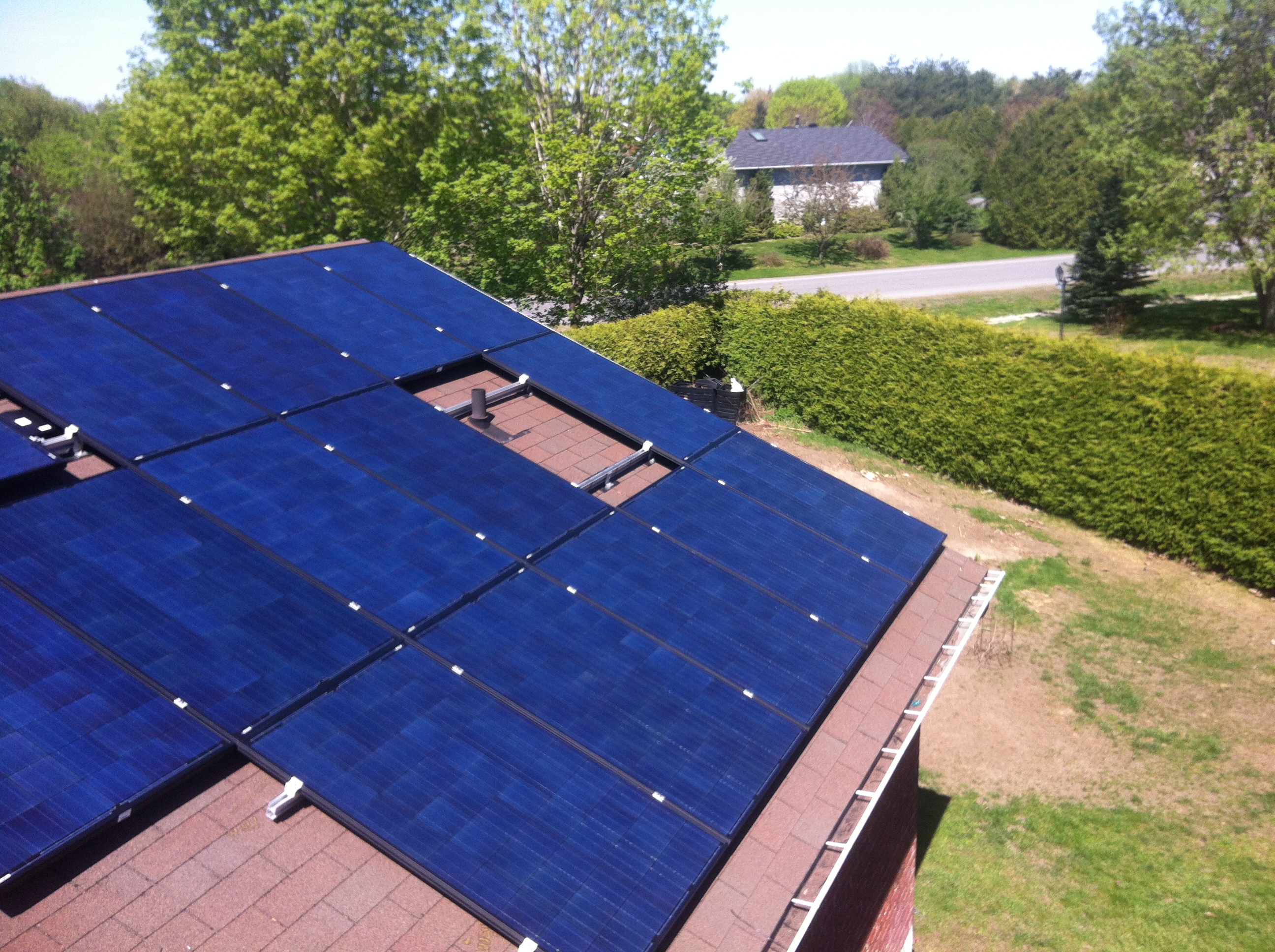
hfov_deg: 52.7
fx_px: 1287
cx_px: 638
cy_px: 476
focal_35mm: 35
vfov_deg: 40.6
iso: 80
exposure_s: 1/686
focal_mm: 3.85
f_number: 2.8
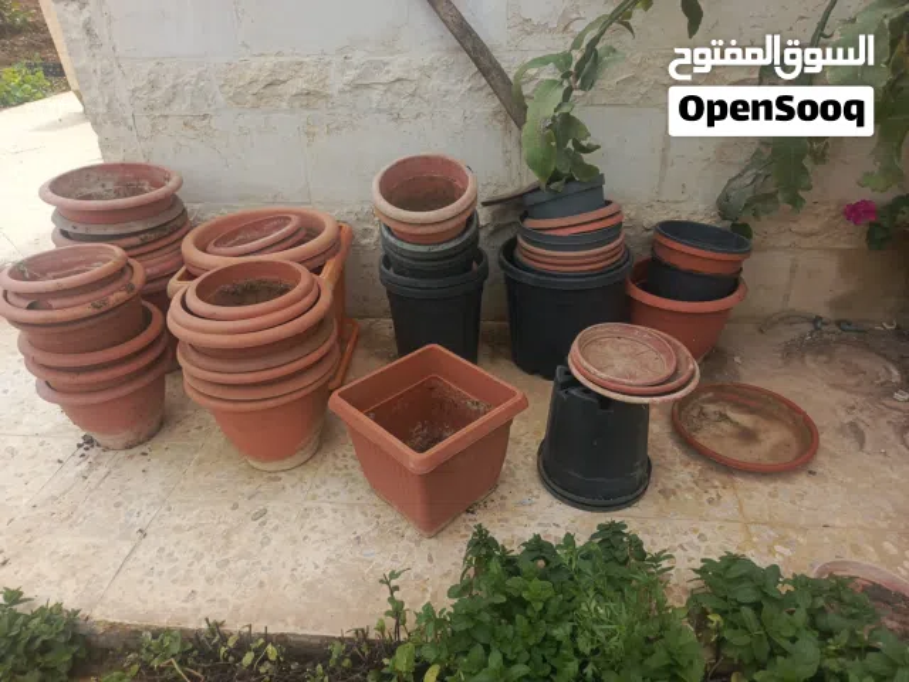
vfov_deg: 58.9
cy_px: 341
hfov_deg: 73.9
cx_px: 454
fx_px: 604
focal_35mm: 23
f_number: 1.75
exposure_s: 1/200
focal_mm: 5.25
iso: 52
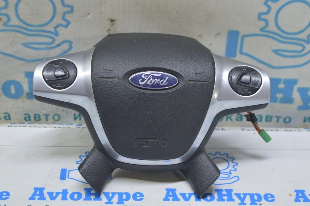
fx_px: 645
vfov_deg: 18.2
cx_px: 155
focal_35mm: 75
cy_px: 103
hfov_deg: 27.0
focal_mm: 50
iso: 400
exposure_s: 1/20
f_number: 5.6
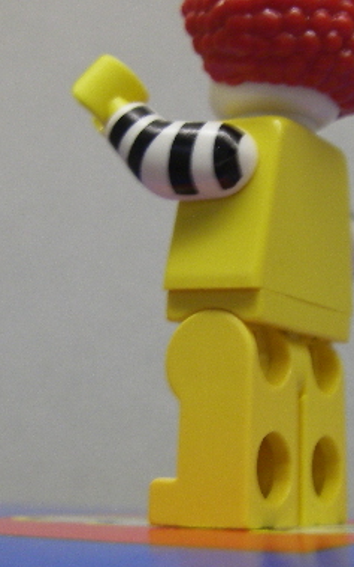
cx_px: 203
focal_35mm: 68
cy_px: 212
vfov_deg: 30.1
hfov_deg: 19.1
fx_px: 1049
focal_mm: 6.3
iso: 160
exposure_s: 1/15
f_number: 3.3
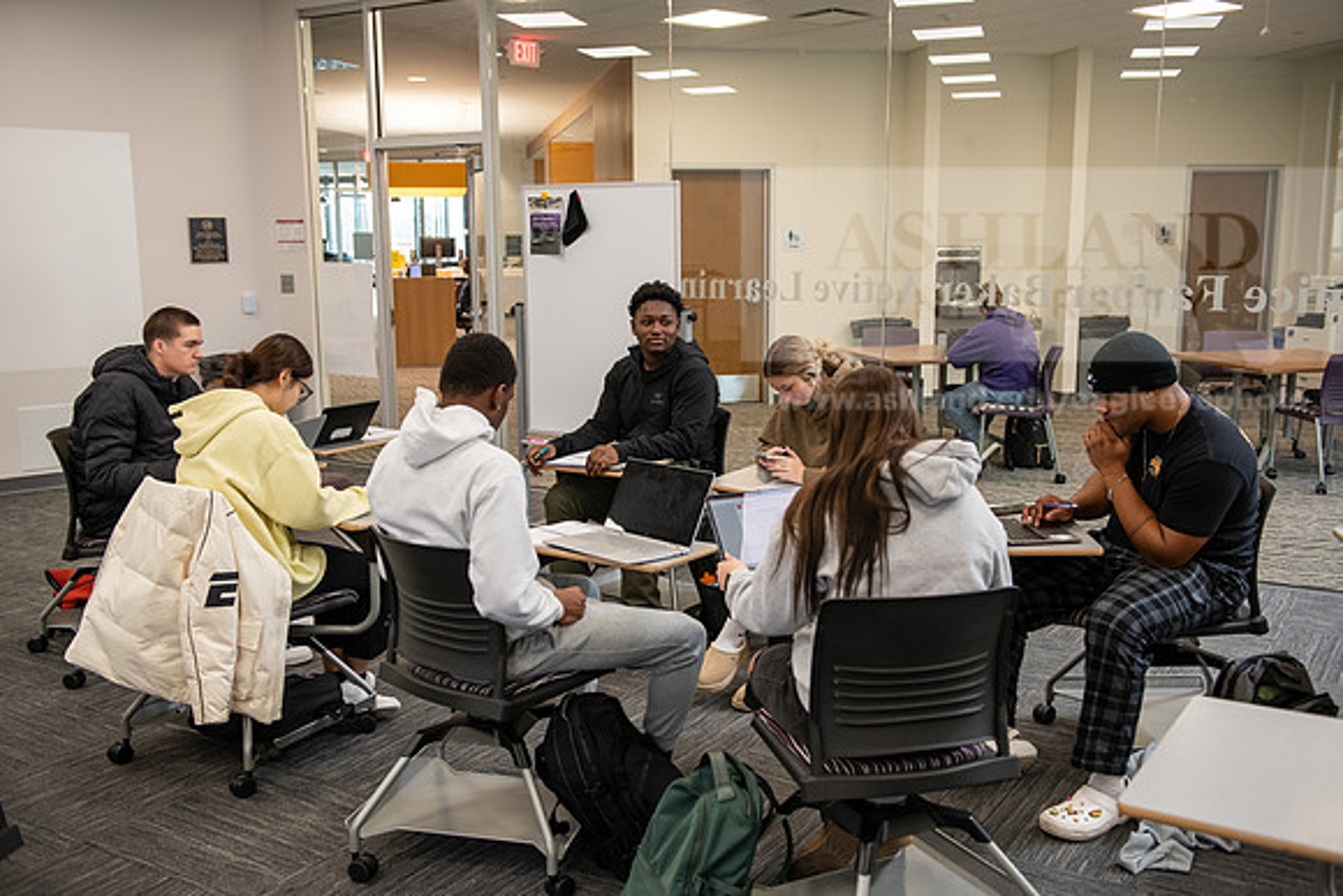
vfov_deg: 37.9
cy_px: 448
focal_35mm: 35
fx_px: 1306
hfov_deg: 54.4
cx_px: 672
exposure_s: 1/100
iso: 800
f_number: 3.5
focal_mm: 35
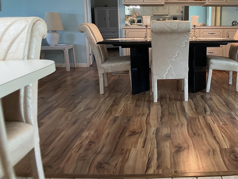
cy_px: 64
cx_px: 175
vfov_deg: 31.3
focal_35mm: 46
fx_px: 316
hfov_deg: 40.2
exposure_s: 1/60
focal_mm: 3
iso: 64
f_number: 1.8
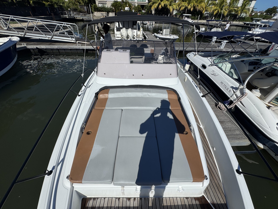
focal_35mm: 14
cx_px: 139
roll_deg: -2.6
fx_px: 112
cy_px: 104
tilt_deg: -38.8
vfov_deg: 85.7
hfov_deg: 102.1
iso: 32
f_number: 2.2
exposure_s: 1/4367
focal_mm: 2.22
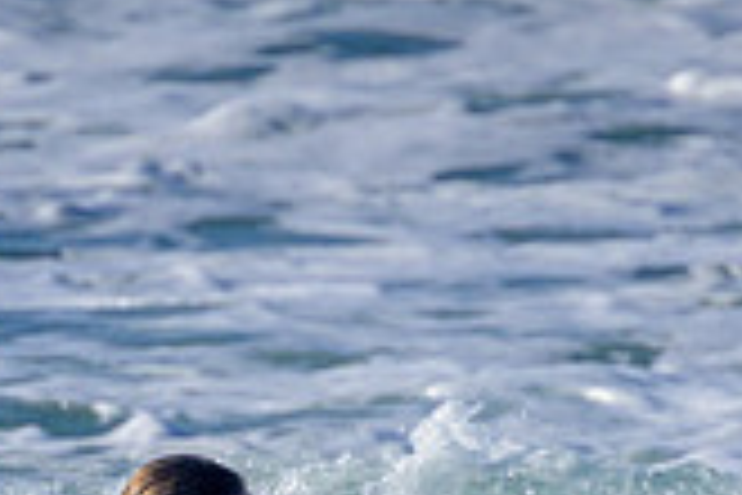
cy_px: 790
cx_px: 229
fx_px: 57913
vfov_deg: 0.5
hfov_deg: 0.7
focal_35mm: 2810
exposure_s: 1/2000
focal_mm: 800
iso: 560
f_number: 11
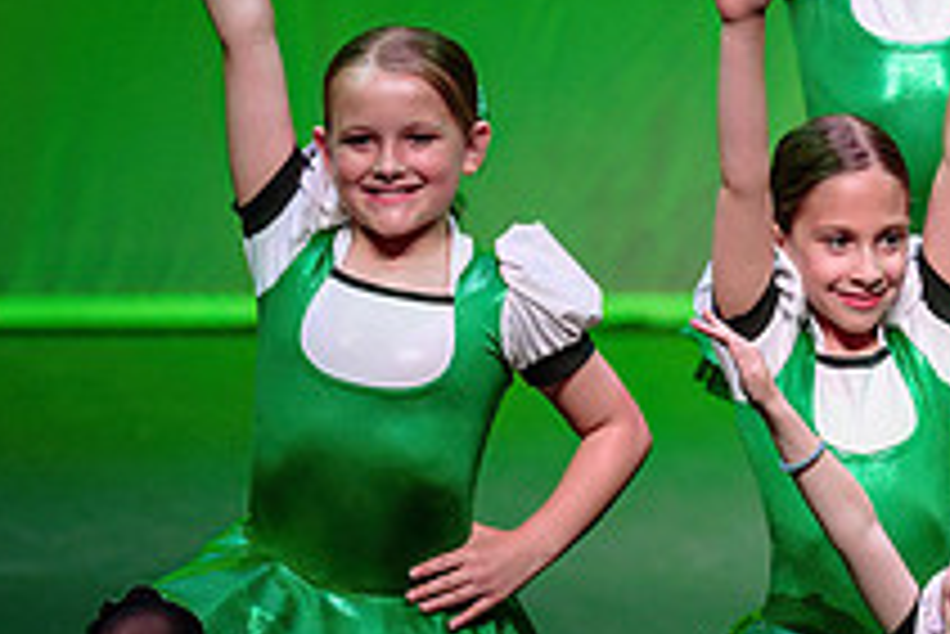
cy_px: 383
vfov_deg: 2.4
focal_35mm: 575
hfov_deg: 3.6
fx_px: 15183
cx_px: 1290
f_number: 2.8
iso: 1250
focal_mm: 185
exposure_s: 1/500
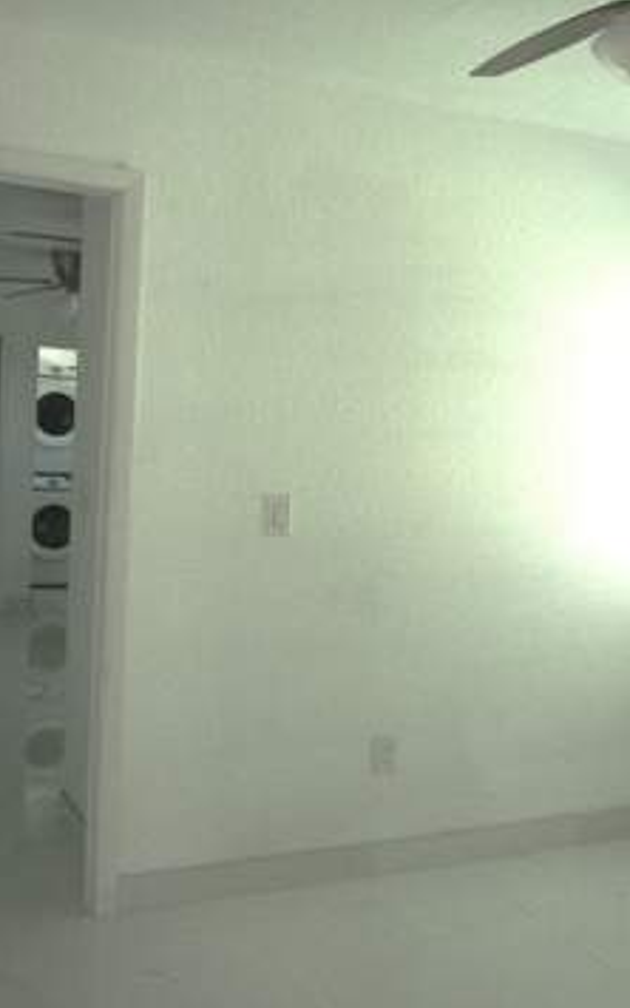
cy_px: 503
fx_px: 1181
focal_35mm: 43
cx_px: 497
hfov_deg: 29.3
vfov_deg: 46.2
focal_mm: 5.2
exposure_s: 1/30
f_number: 3.3
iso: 125
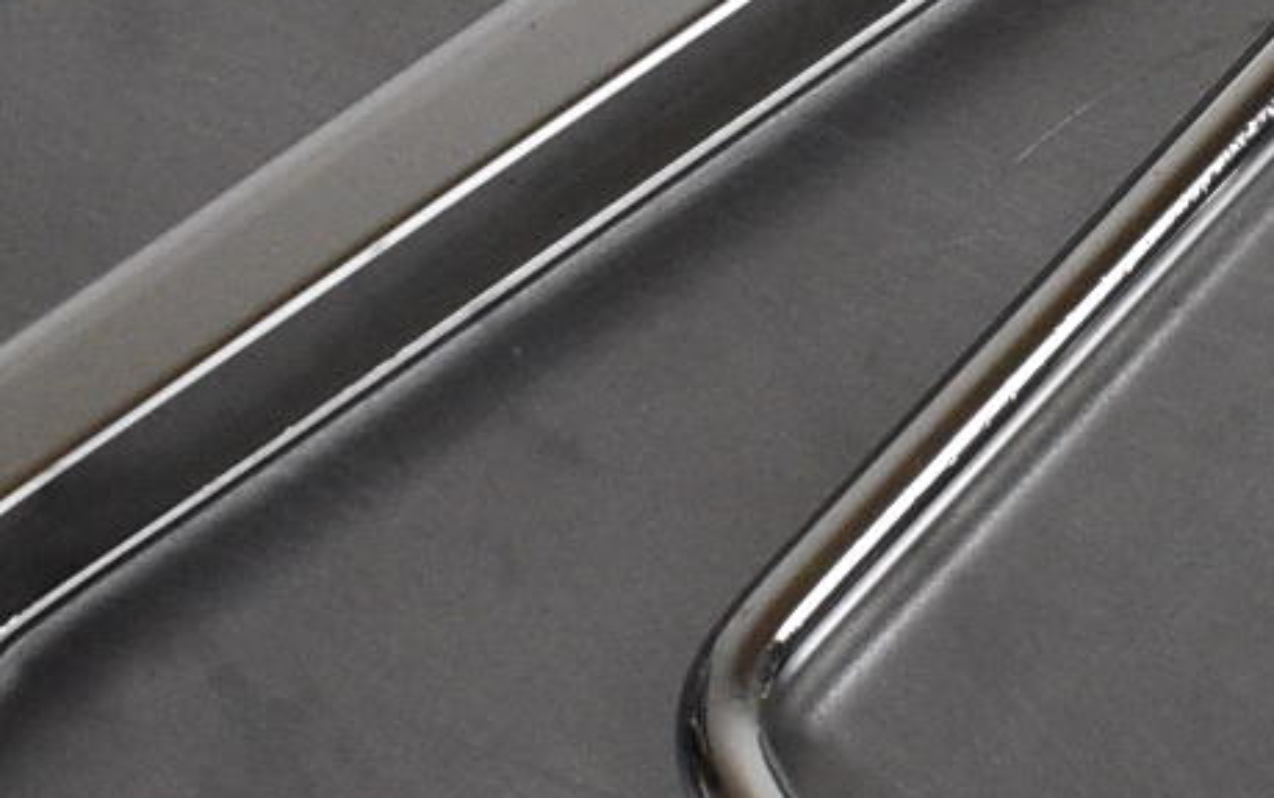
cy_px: -698
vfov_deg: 4.5
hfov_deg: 7.1
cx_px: 2282
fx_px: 10015
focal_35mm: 288
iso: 1250
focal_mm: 29
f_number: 7.1
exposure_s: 1/200
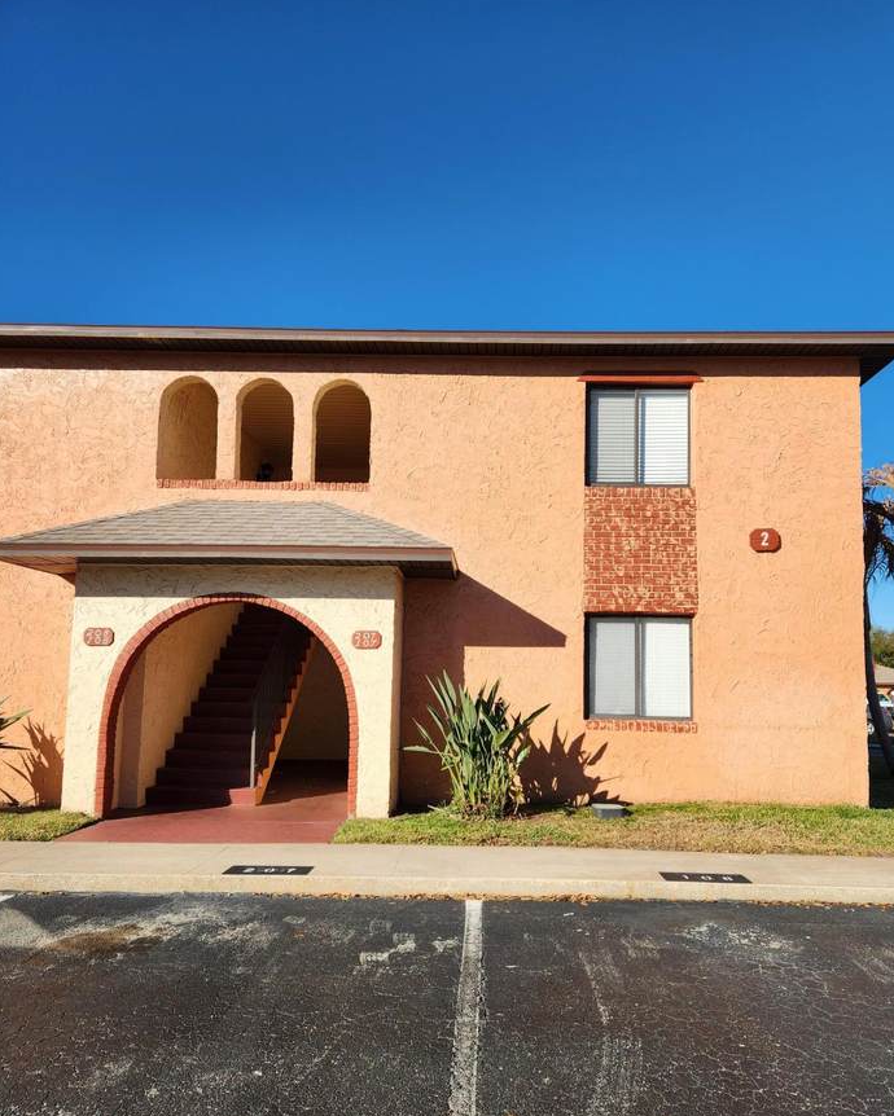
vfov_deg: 68.0
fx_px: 827
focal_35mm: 25
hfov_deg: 56.8
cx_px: 459
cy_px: 592
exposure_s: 1/1686
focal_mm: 5.4
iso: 20
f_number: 1.8
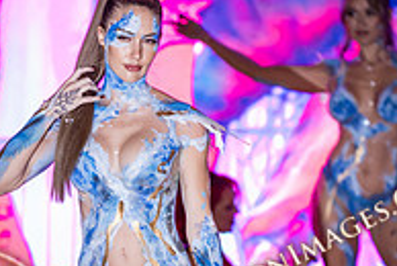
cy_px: 293
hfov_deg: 5.4
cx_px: 170
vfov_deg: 3.6
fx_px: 4219
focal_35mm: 382
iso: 1250
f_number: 2.8
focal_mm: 165
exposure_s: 1/320
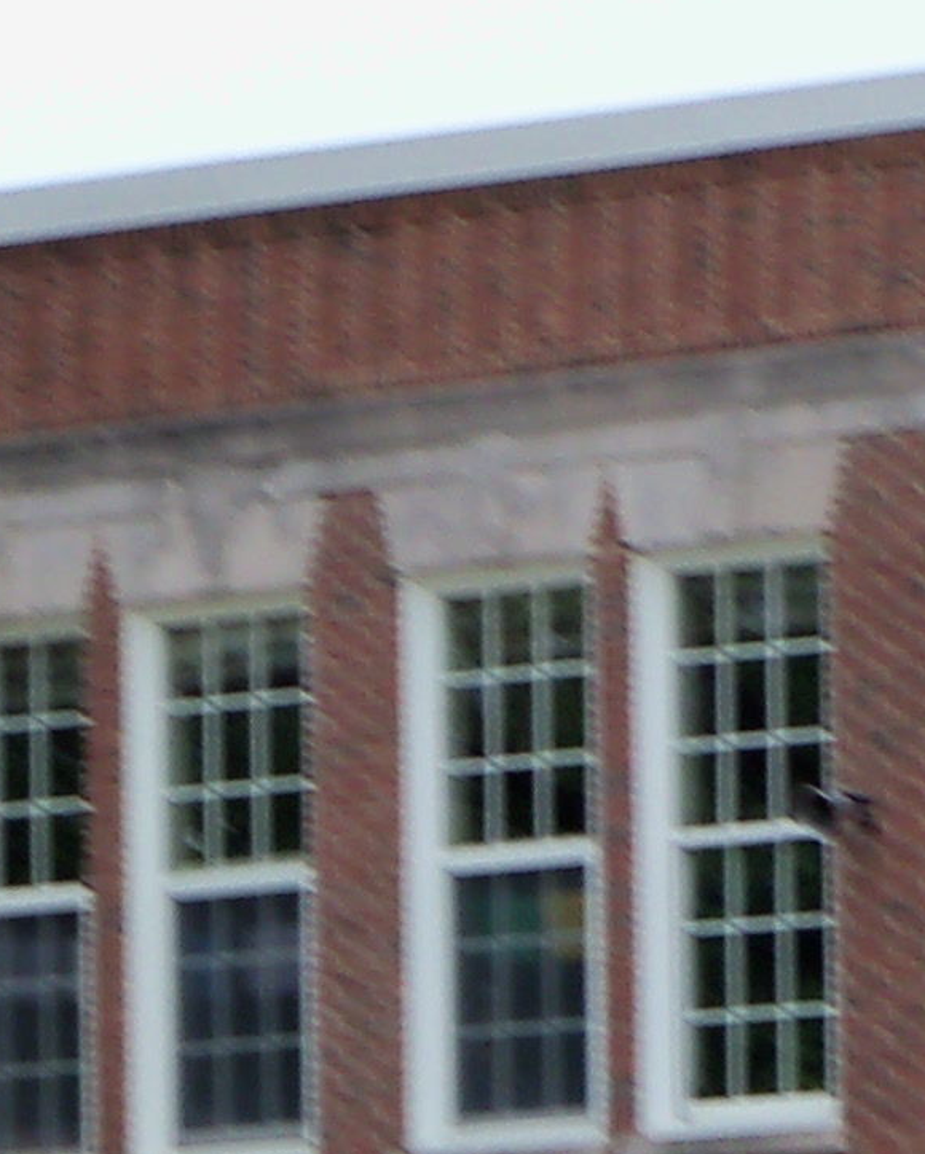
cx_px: -1958
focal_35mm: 521
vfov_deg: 3.7
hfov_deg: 2.9
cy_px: 1393
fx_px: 17814
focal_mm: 18.8
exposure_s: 1/50
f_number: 4.2
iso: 80
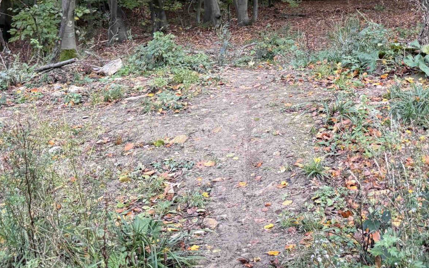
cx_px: 340
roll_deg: -0.1
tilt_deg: -12.7
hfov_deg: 35.2
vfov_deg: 22.2
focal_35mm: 56
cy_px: -3
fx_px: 655
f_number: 1.78
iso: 200
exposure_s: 1/121
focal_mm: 6.76
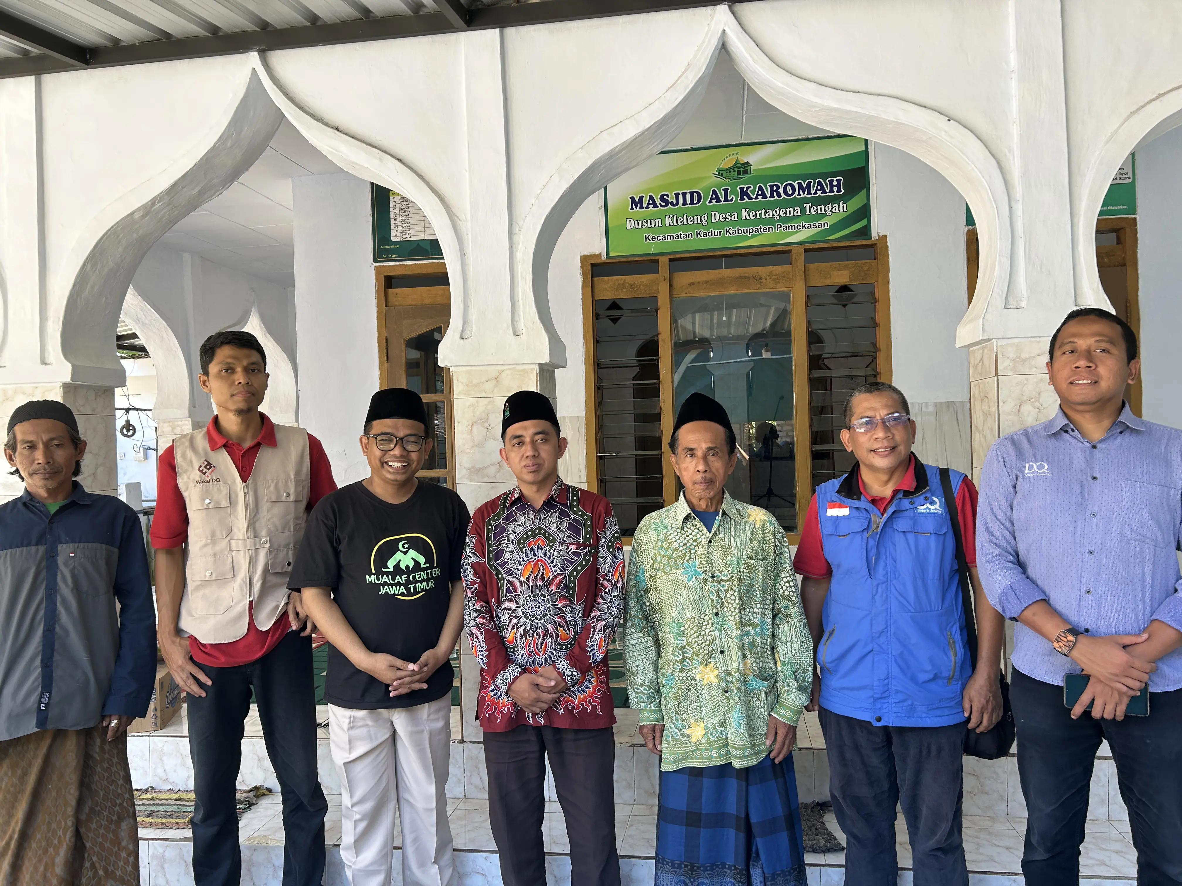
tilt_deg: -0.2
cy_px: 443
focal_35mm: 26
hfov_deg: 67.3
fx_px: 888
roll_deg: +2.3
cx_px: 591
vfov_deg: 53.1
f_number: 1.5
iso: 32
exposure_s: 1/126
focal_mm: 5.7
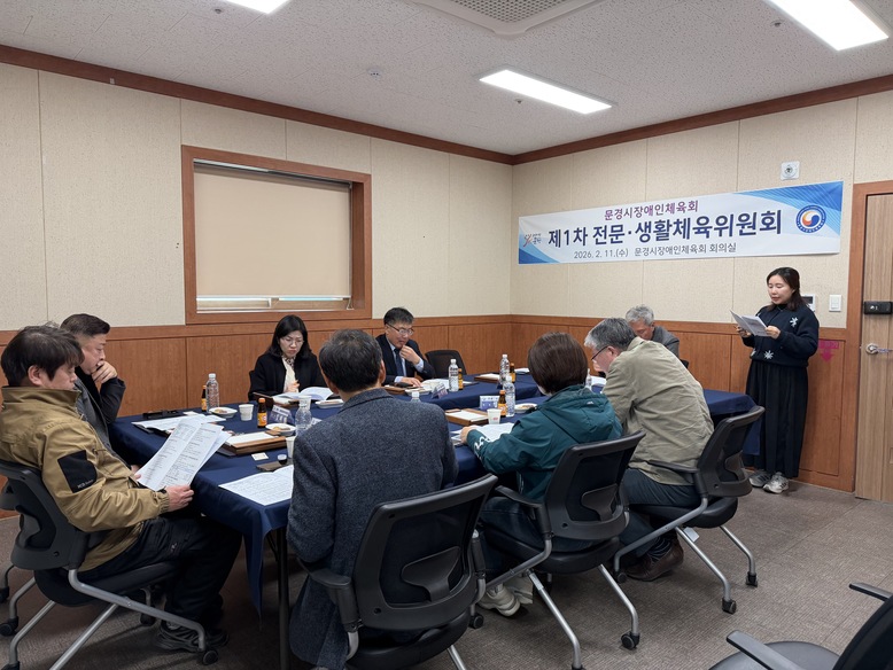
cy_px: 335
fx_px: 619
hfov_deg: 71.6
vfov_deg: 56.8
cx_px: 446
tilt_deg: -3.7
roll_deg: -0.1
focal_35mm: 24
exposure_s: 1/120
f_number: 1.78
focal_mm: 6.76
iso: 200
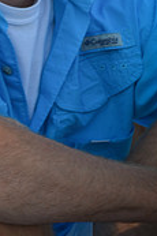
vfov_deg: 2.6
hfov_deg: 1.8
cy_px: -46
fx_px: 5106
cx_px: 5
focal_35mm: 779
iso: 200
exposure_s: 1/200
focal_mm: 200
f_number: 9
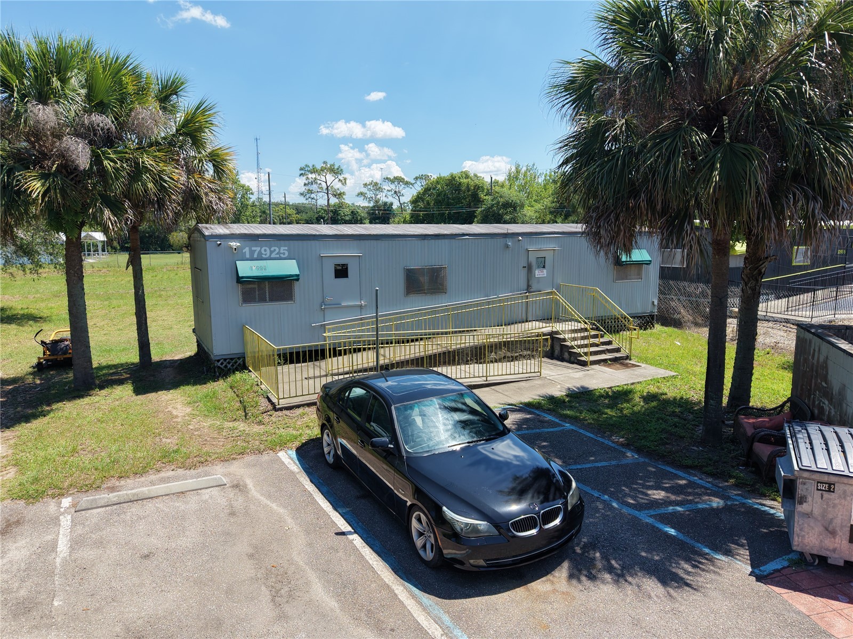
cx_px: 426
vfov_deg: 56.8
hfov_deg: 71.6
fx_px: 591
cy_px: 320
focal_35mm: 24
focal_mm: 8.67
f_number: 1.8
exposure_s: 1/4000
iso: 330
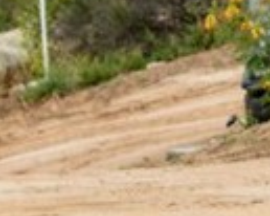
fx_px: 5757
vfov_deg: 2.1
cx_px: -176
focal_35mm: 721
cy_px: 249
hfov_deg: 2.7
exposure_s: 1/500
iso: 100
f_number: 6.3
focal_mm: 97
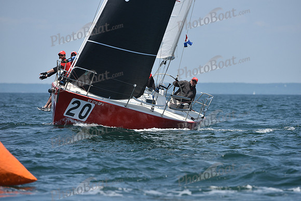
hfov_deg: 5.2
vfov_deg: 3.4
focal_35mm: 400
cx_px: 150
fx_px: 3345
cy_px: 100
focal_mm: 400
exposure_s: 1/1600
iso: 320
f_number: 7.1
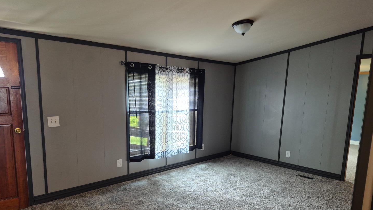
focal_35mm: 26
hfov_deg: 71.9
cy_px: 135
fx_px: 257
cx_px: 191
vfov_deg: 43.9
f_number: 1.8
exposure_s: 1/120
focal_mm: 5.4
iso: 320
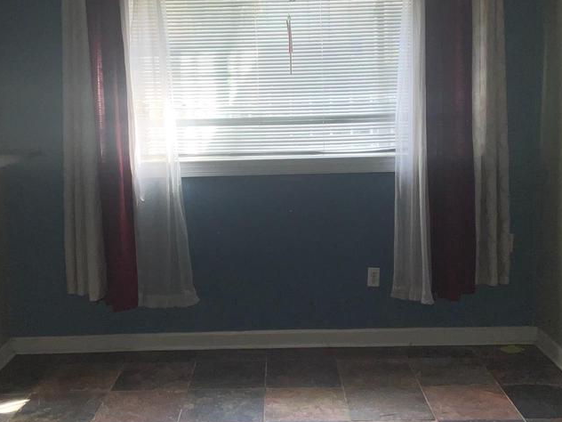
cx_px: 280
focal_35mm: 47
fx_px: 763
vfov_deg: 30.8
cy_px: 170
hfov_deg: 40.4
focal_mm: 3
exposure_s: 1/79
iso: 16
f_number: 1.8
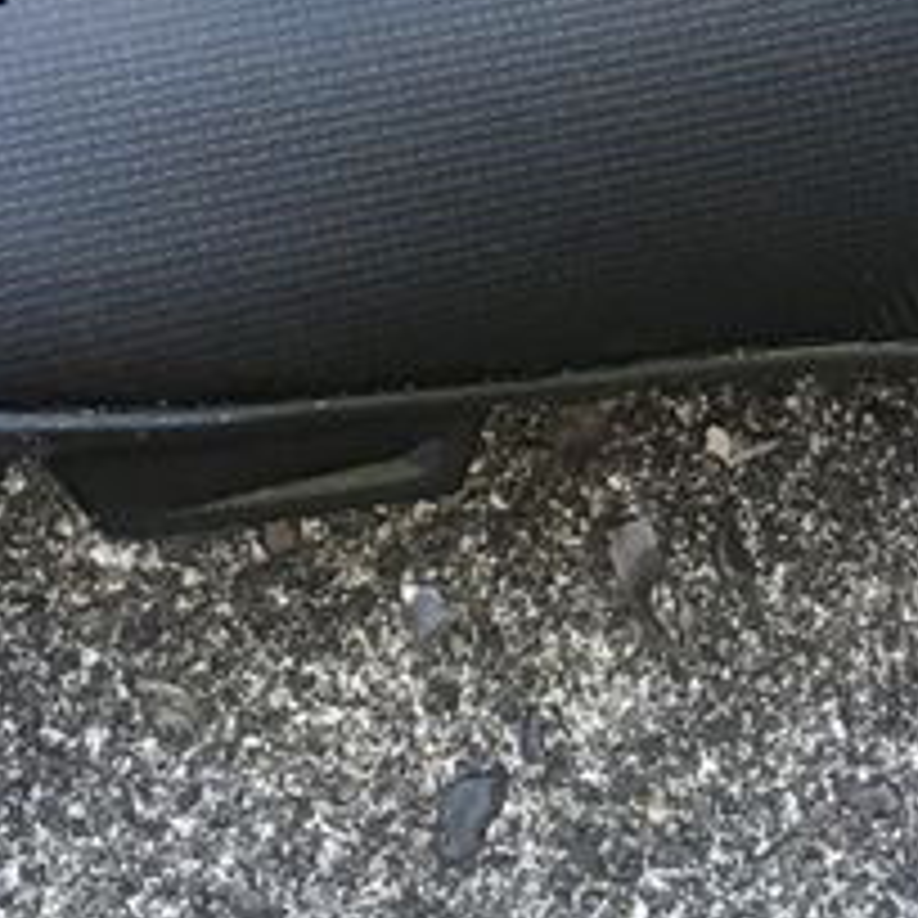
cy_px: -648
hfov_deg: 10.9
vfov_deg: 10.3
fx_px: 4831
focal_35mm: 161
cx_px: 418
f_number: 2.2
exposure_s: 1/33
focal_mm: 4.15
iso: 50
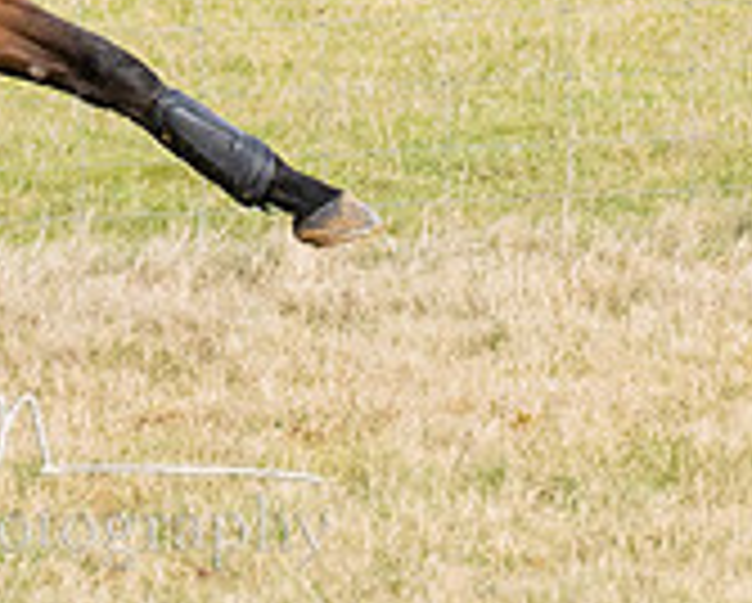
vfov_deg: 2.5
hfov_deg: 3.1
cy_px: 24
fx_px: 13614
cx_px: -1056
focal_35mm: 611
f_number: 5
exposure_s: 1/2000
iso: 800
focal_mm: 110
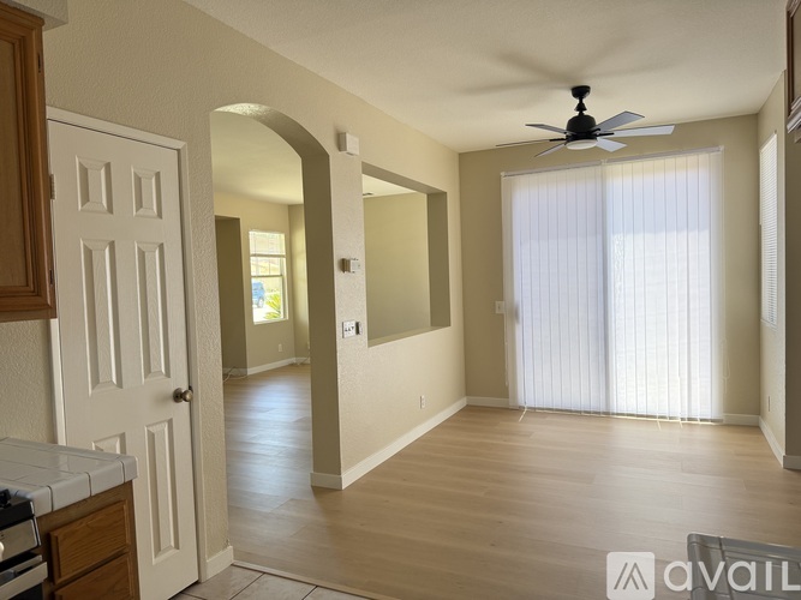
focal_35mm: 24
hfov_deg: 71.6
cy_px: 300
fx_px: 555
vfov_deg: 56.8
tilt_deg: -2.3
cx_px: 400
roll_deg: +1.3
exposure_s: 1/158
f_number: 1.78
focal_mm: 6.76
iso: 125
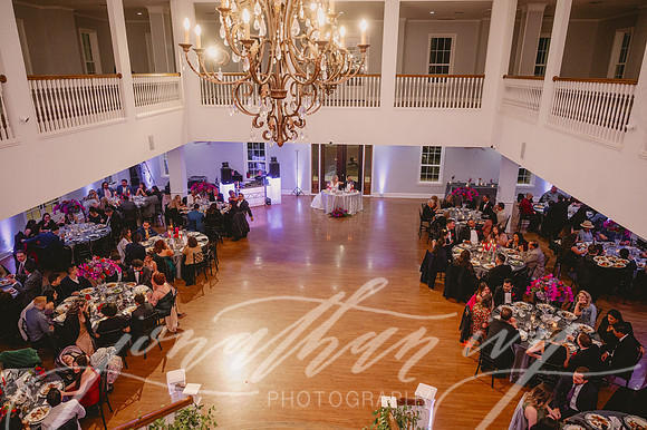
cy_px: 215
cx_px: 324
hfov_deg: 73.8
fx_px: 431
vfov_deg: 53.1
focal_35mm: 24
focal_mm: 24
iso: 1250
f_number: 2.8
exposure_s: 1/200
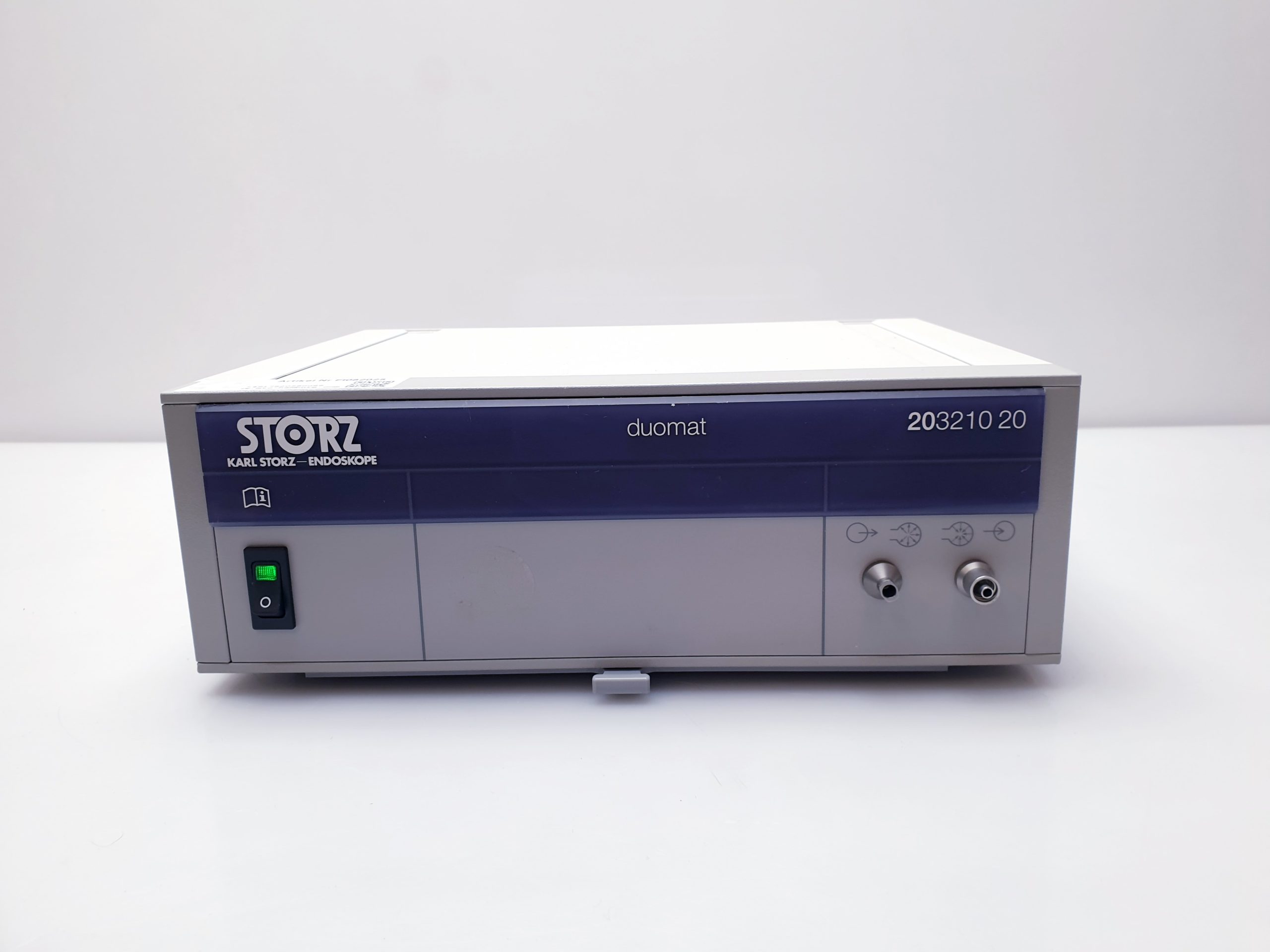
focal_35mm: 26
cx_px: 635
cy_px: 476
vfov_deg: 53.1
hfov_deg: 67.3
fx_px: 954
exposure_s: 1/50
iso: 80
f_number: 2.4
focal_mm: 4.3
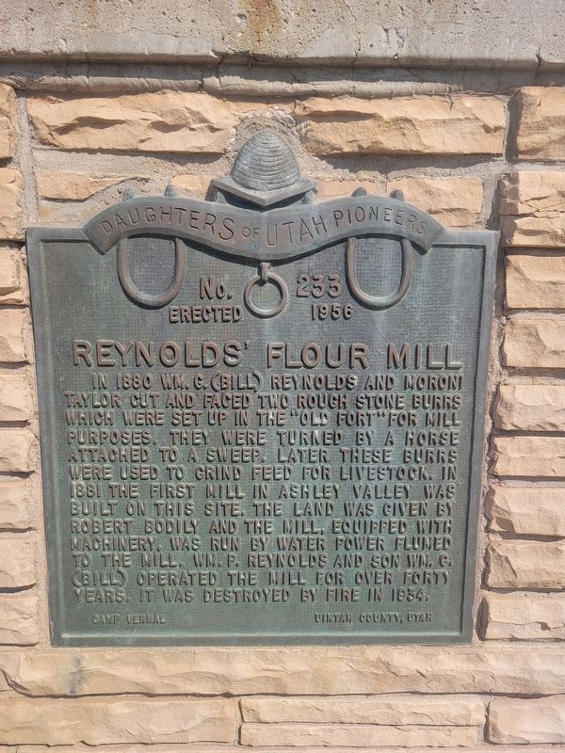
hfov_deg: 53.1
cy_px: 376
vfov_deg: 67.3
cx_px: 282
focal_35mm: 26
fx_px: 566
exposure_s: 1/2417
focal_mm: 5.4
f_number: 1.8
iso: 40
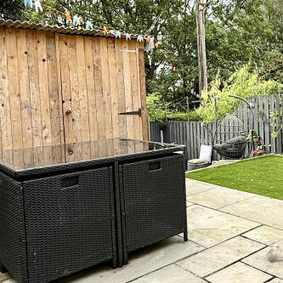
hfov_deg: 41.1
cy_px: 114
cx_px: 245
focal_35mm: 38
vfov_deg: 43.6
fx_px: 351
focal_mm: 2.22
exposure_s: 1/451
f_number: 2.2
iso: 50
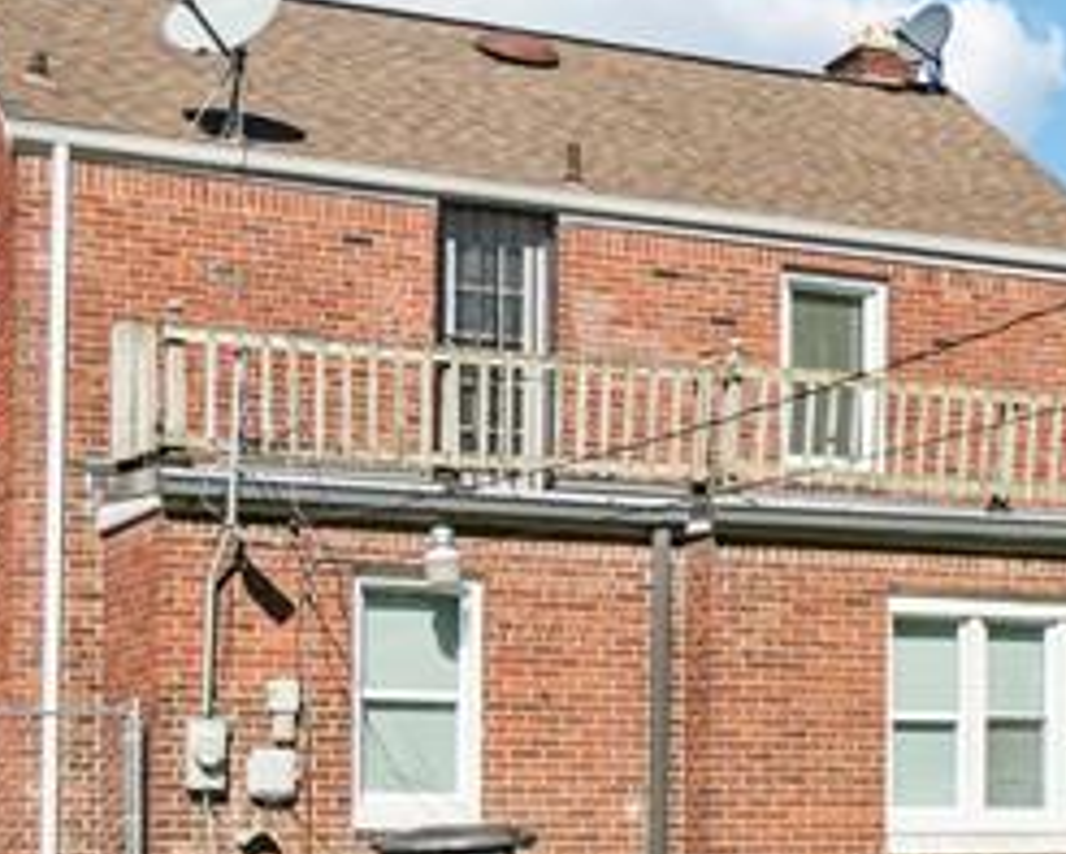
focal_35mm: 82
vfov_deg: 18.4
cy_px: 806
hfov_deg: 21.8
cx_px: 1218
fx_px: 2588
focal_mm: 14
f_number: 8
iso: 100
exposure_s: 1/500
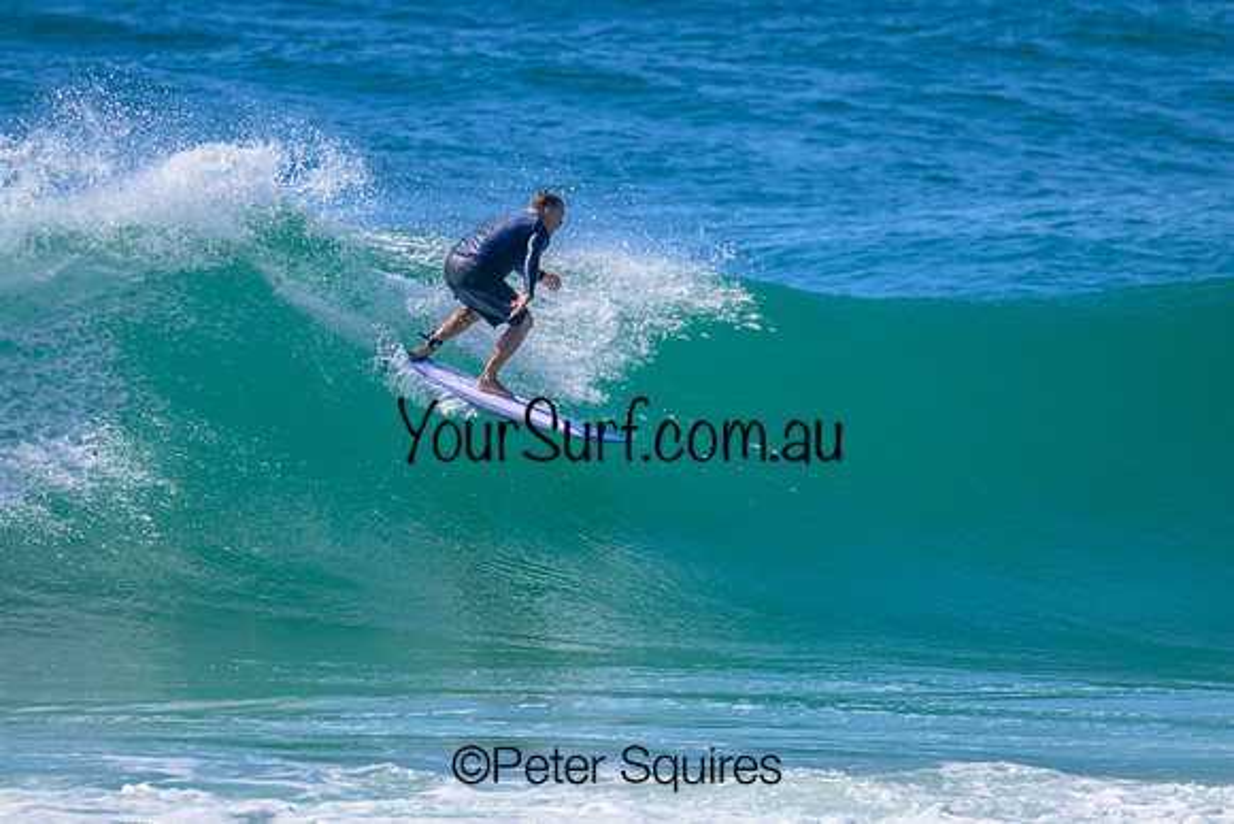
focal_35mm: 800
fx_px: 27427
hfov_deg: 2.6
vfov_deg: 1.7
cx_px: 617
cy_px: 412
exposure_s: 1/2000
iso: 1250
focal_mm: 800
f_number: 11
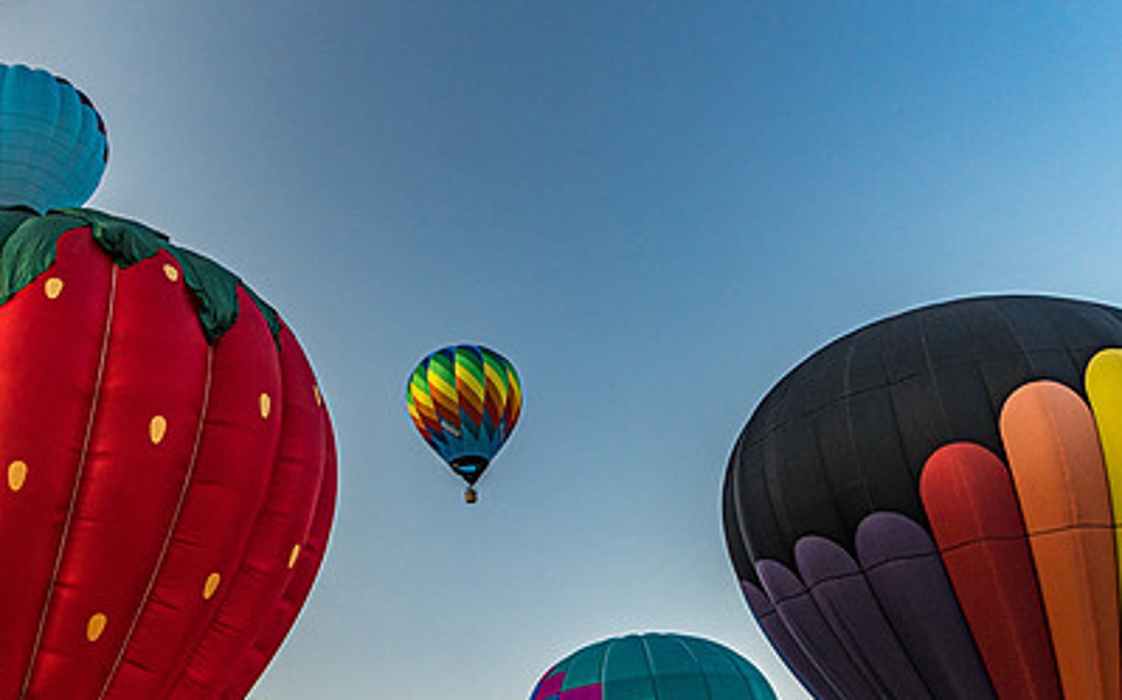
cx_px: 436
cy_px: 305
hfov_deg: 48.9
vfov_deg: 31.9
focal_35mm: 40
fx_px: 1223
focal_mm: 18
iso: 400
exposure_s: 1/250
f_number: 5.6
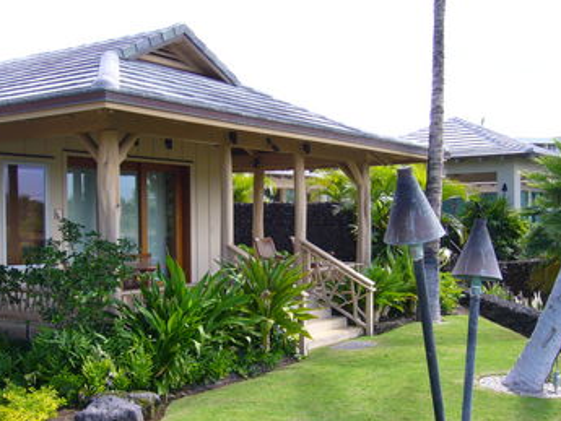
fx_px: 778
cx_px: 273
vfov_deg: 30.3
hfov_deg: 39.6
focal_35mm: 48
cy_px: 219
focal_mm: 7.5
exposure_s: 1/320
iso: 100
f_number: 3.2
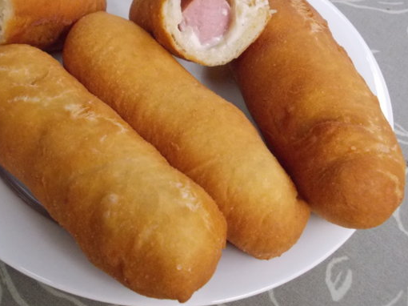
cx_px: 159
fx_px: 636
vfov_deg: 27.0
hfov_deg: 35.4
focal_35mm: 54
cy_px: 128
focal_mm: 6.1
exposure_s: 1/160
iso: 400
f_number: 3.3
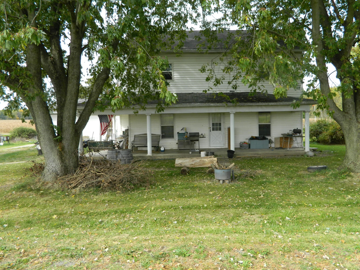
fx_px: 291
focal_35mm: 28
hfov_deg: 63.3
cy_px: 129
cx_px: 200
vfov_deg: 49.7
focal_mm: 4.5
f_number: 3.1
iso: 80
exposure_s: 1/400
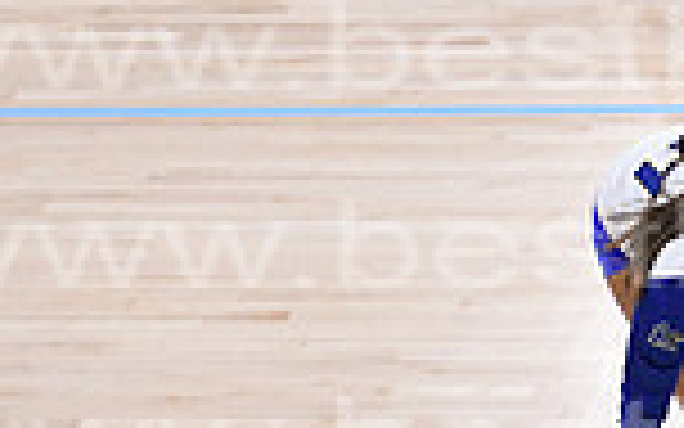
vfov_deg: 2.9
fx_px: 8482
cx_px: 932
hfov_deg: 4.6
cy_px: 354
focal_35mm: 455
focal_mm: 78
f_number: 3.2
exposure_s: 1/1000
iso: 6400
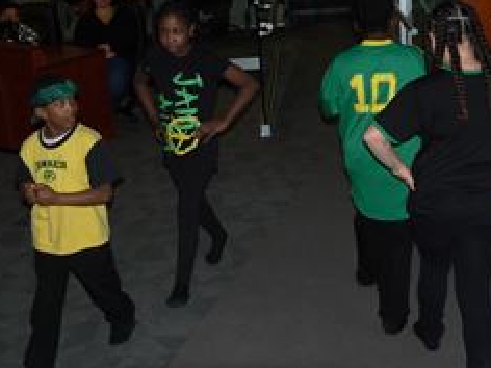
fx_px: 780
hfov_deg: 34.9
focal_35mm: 55
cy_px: 139
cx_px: 260
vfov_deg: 26.5
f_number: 2.8
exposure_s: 1/50
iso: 150
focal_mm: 6
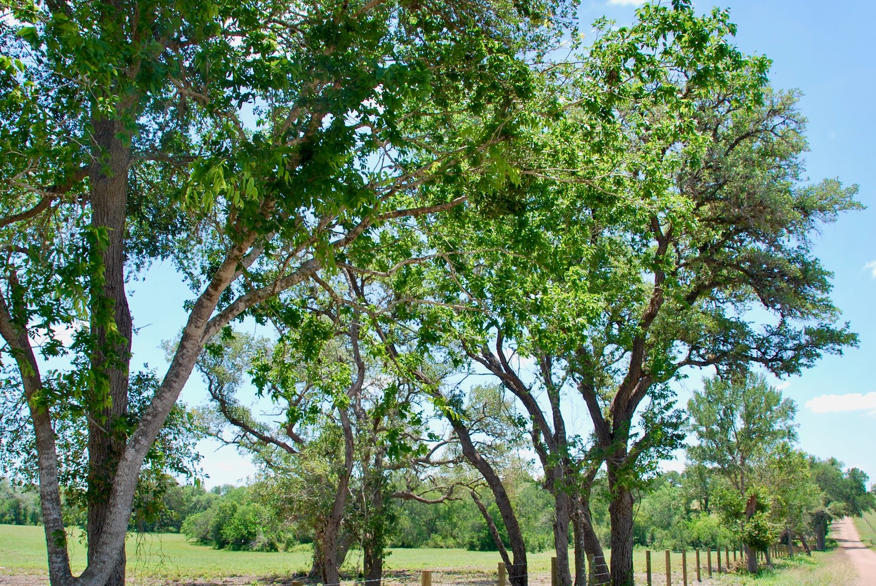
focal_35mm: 33
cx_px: 433
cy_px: 356
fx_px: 804
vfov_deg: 39.9
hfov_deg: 57.2
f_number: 6.3
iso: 100
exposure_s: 1/160
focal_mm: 18
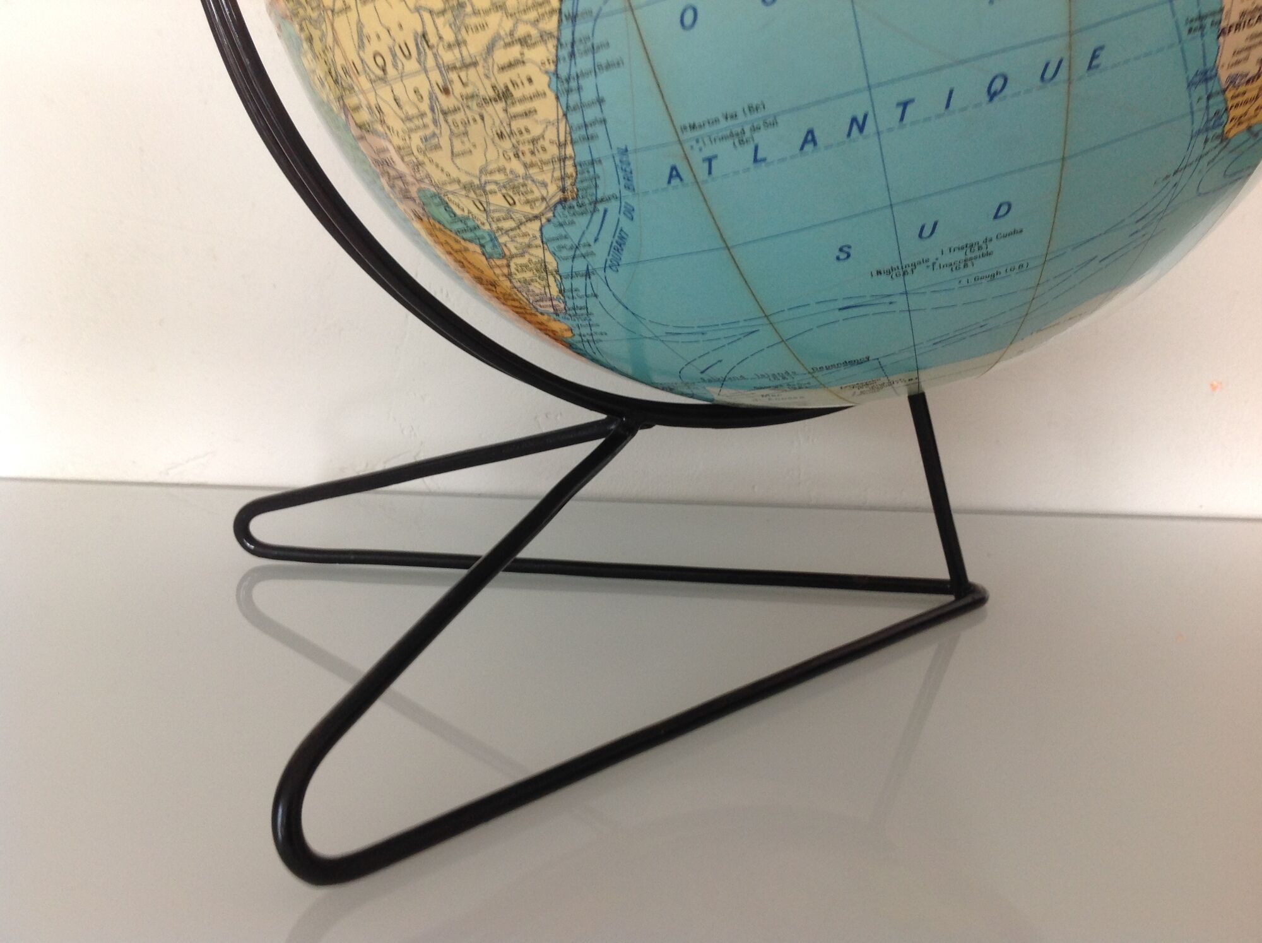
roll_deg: -1.9
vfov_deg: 40.6
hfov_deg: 52.7
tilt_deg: -13.3
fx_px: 1274
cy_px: 472
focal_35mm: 35
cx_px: 631
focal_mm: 4.28
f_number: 2.4
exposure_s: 1/20
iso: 64
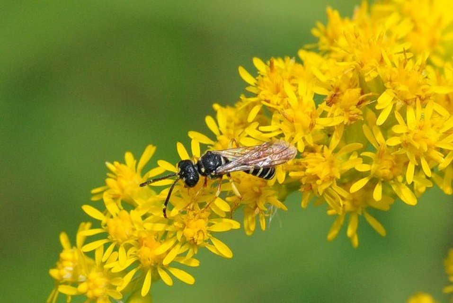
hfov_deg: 13.0
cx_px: 226
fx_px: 1984
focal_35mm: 158
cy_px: 152
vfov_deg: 8.7
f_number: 11
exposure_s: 1/640
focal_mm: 105
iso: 500
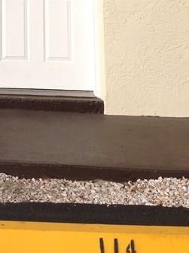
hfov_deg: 13.9
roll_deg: -1.3
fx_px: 736
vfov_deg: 17.7
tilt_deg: +7.7
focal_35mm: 101
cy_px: -108
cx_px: -74
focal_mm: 4.12
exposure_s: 1/3012
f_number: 2.4
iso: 50
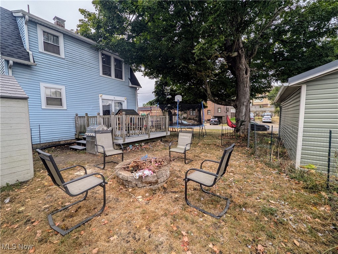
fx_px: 127
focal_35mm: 13
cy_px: 127
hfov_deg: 106.1
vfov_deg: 90.0
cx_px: 169
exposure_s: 1/226
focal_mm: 1.95
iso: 45
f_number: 2.2
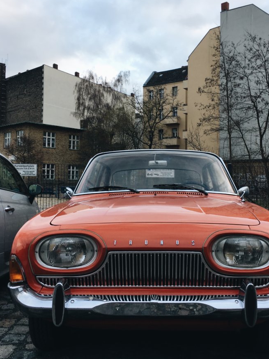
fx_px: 352
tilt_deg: +3.1
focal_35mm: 34
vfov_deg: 53.9
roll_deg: +1.6
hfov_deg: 41.7
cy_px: 167
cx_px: 154
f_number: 2.2
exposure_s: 1/101
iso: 25
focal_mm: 4.15
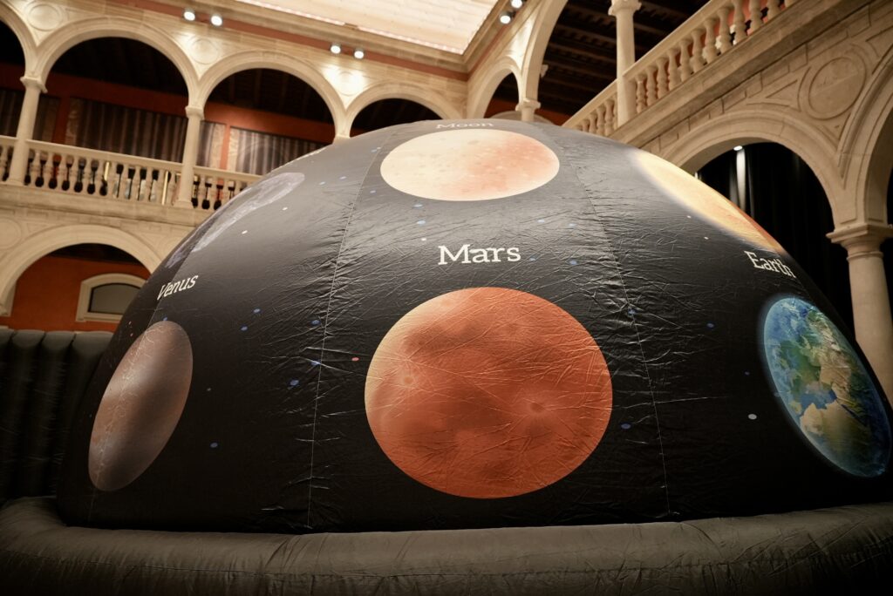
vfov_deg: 53.2
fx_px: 596
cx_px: 446
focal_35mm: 24
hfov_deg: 73.7
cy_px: 298
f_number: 3.2
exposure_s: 1/250
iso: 2000
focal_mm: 24
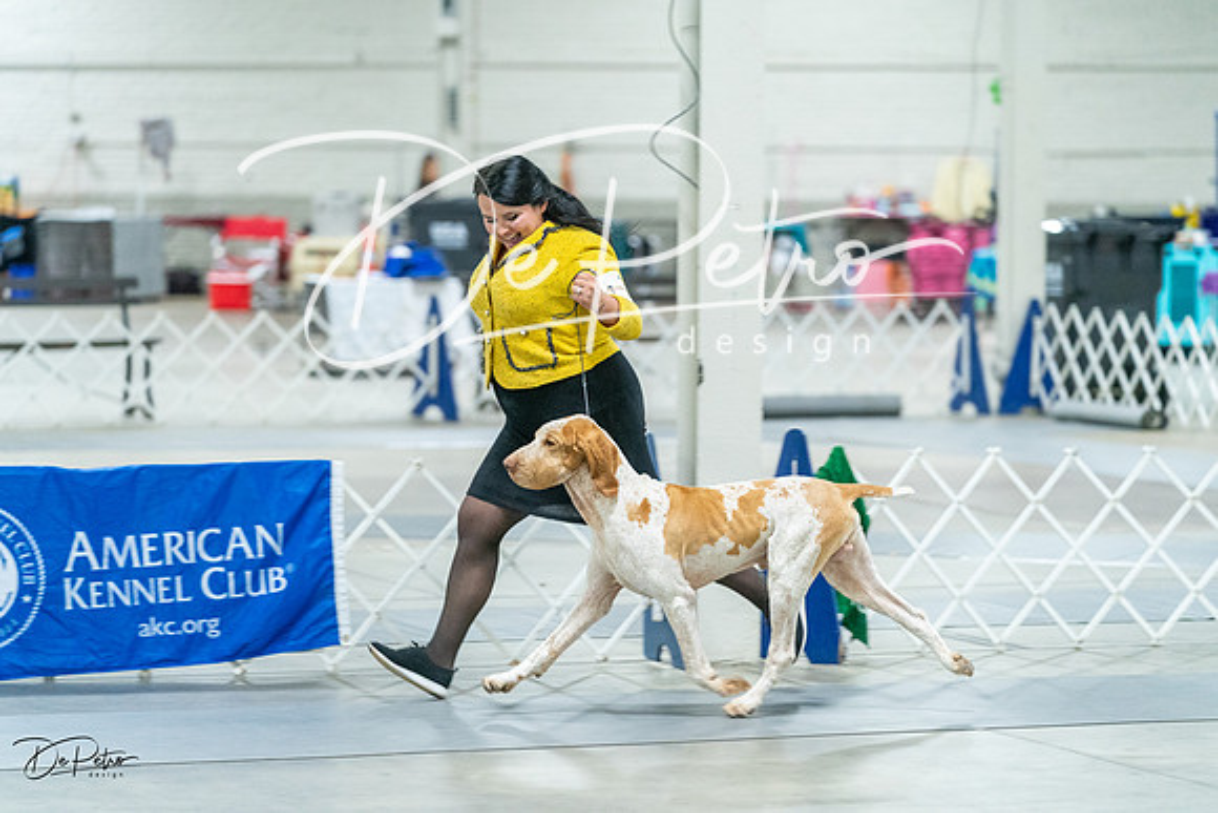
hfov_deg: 12.9
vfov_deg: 8.6
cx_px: 609
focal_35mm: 159
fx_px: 5381
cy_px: 406
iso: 6400
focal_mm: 159
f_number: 3.2
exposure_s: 1/200
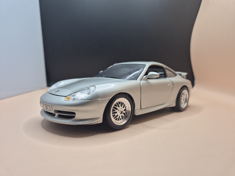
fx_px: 156
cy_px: 88
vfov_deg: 58.9
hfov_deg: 73.9
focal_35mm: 23
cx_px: 118
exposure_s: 1/180
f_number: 1.8
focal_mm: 5.4
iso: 50
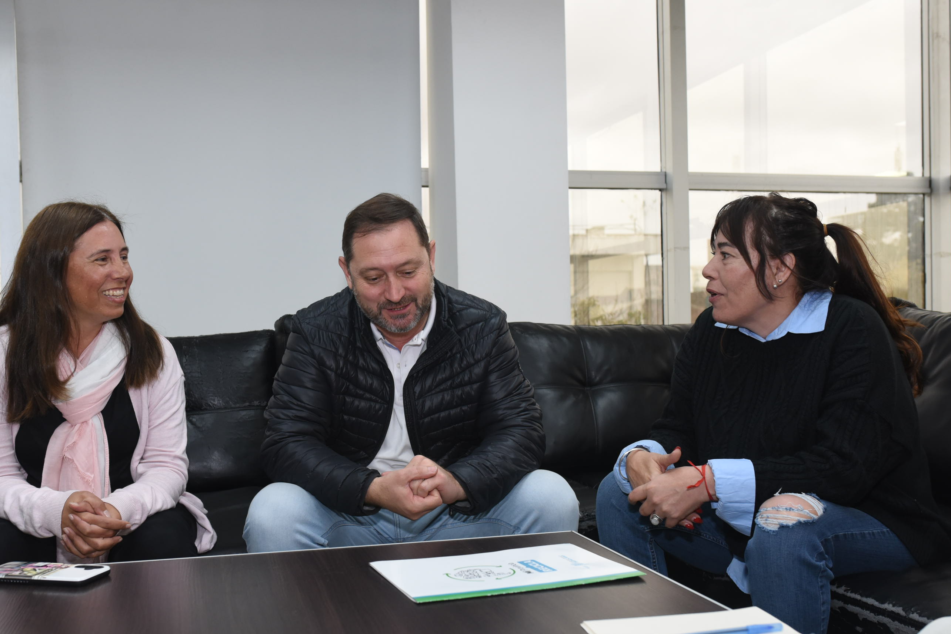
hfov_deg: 47.3
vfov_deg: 32.6
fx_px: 1083
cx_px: 432
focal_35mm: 41
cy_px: 365
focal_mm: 35
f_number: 6.3
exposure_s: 1/250
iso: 1600
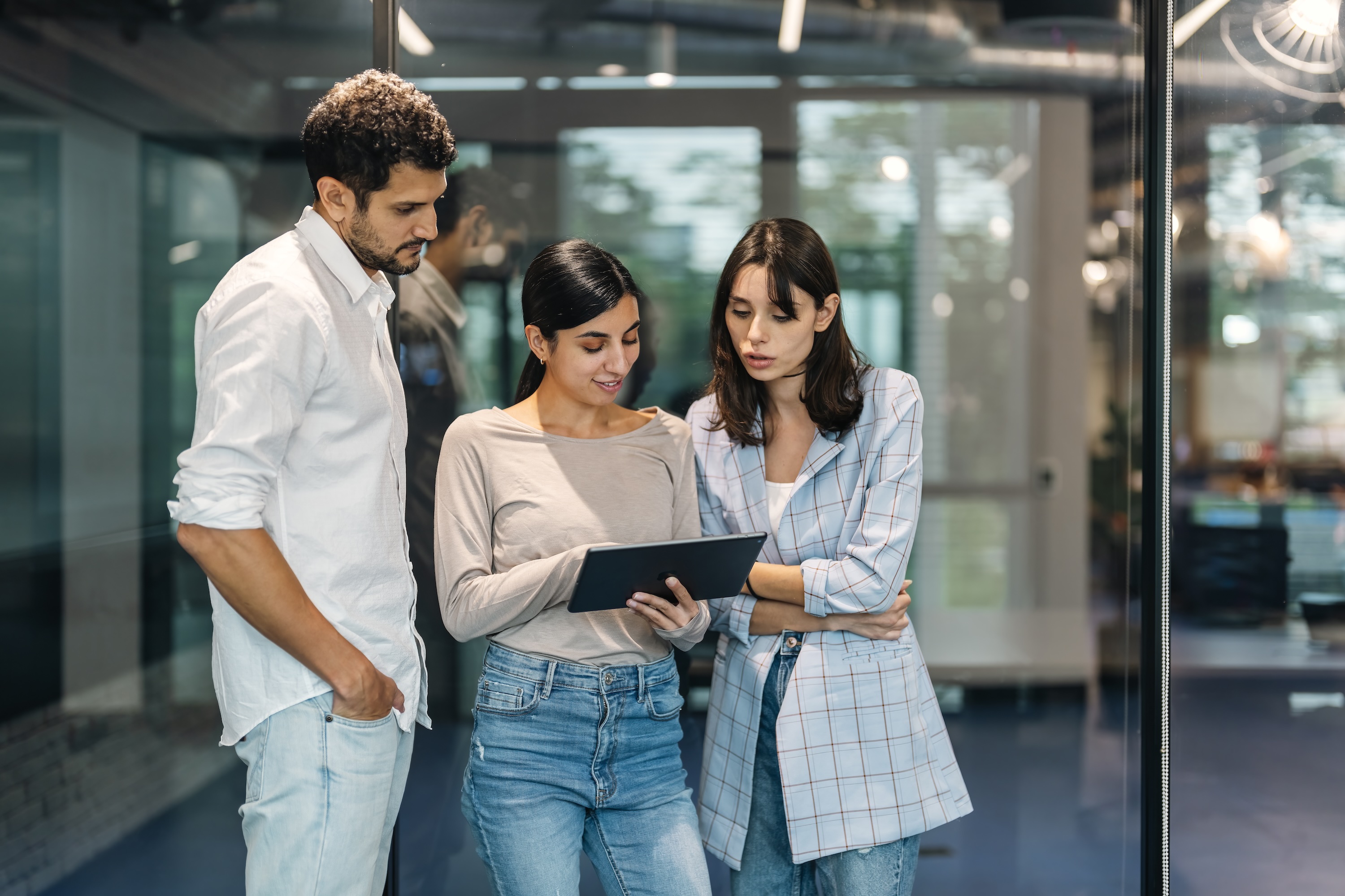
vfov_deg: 27.0
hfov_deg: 39.6
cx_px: 672
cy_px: 448
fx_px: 1868
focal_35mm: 50
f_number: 1.2
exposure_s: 1/200
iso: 160
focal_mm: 50
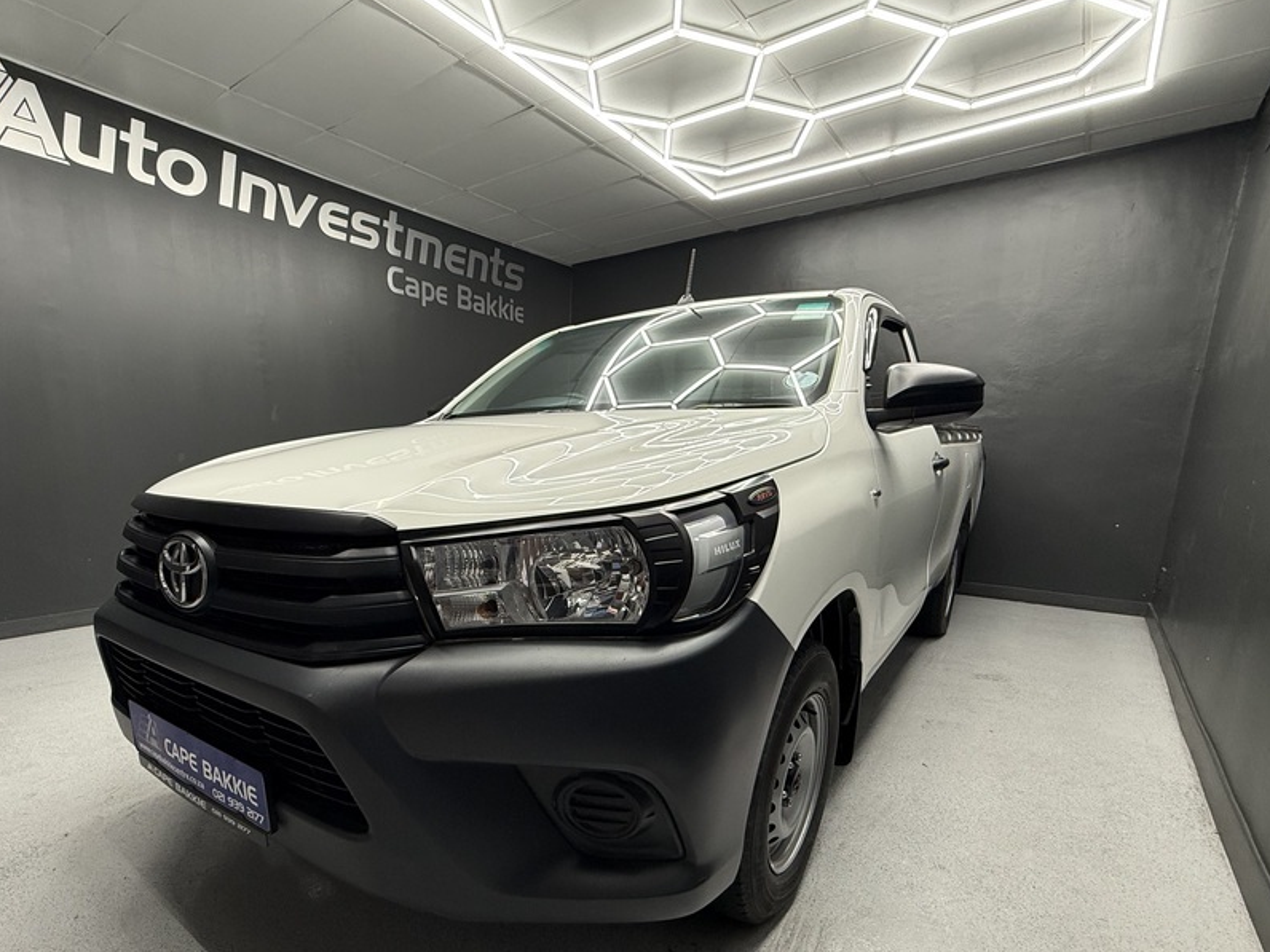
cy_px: 595
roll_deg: -0.6
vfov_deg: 70.4
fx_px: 660
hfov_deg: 86.9
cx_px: 525
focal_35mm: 18
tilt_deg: -12.2
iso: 160
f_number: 2.2
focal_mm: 2.22
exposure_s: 1/100
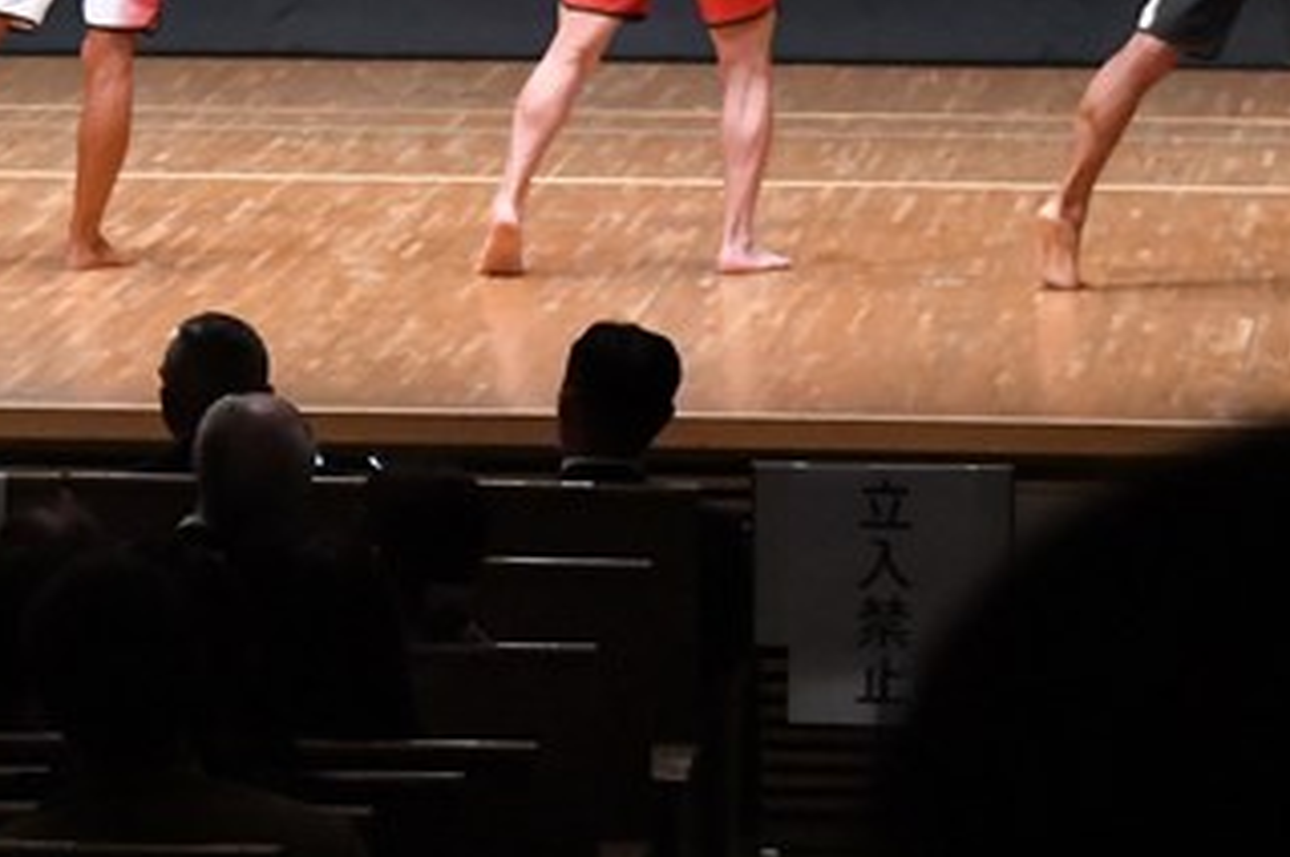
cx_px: 285
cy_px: -158
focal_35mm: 309
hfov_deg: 6.7
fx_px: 11061
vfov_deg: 4.4
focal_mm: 85
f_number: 5.6
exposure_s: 1/400
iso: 8000
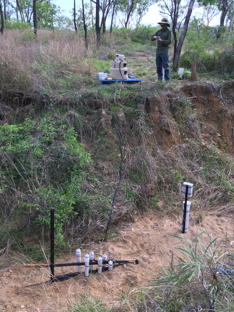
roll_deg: +0.0
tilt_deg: -18.9
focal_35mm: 29
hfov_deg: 48.2
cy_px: 156
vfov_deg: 61.7
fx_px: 261
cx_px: 117
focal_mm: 4.15
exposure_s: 1/195
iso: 25
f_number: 2.2
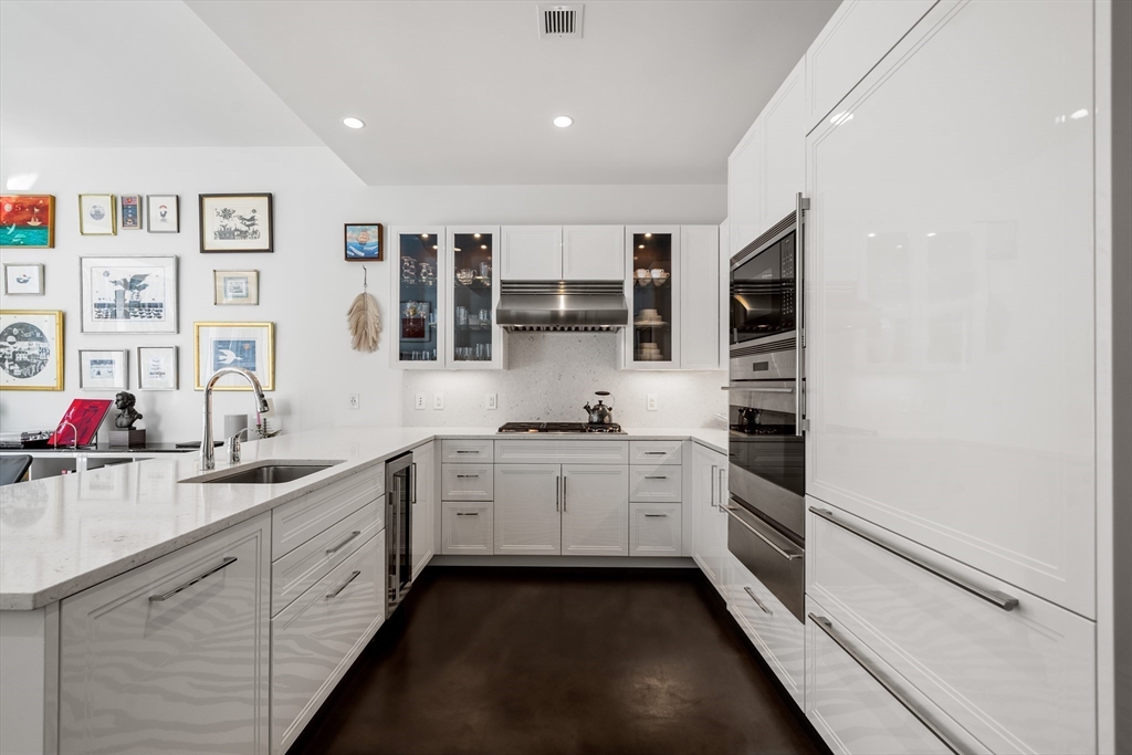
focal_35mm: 14
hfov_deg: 104.2
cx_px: 566
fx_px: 440
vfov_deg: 81.2
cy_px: 378
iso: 320
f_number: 7.1
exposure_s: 1/10
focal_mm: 14
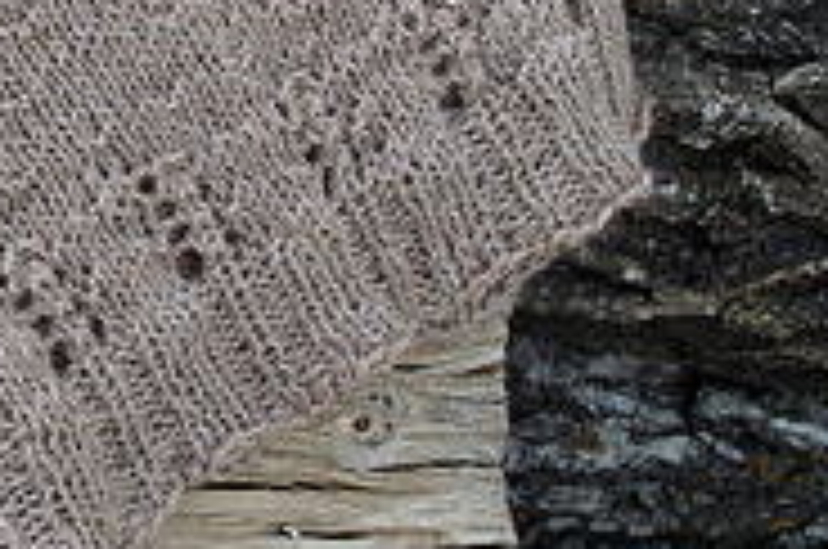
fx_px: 2158
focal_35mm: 94
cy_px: -74
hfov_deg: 18.0
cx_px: -598
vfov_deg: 14.1
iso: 200
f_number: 8
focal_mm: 18
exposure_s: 1/250
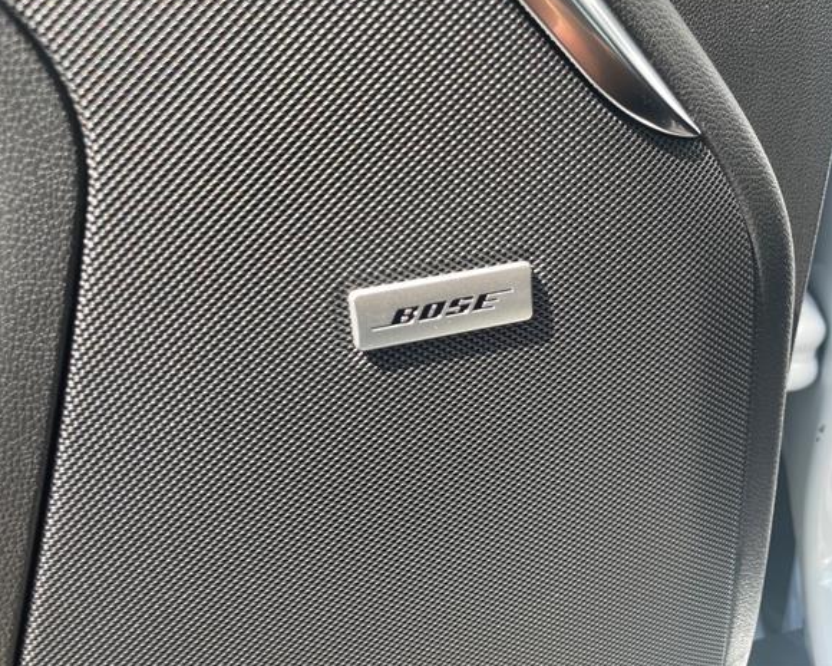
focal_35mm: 28
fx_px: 689
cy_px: 327
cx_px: 403
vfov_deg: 51.5
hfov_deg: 62.2
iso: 32
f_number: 1.6
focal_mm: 4.2
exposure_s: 1/242
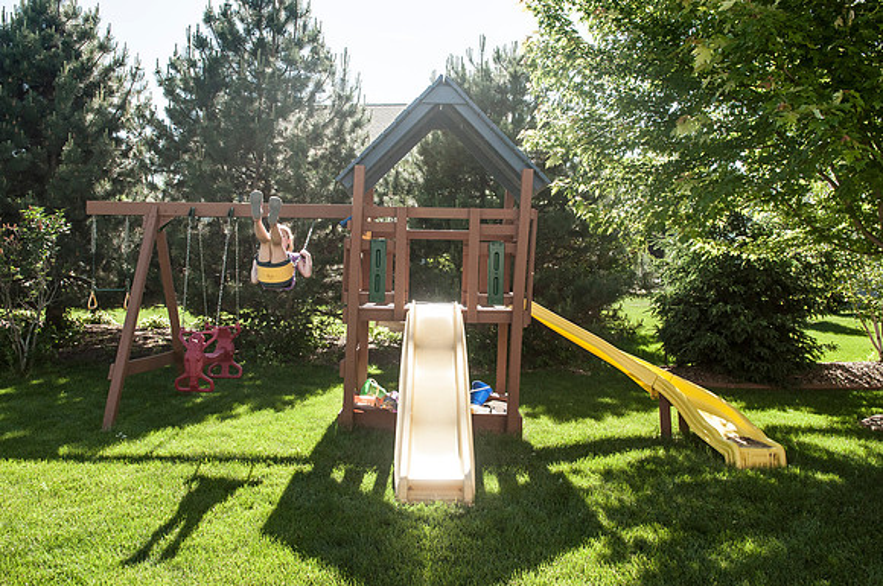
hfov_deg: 67.5
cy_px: 293
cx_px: 442
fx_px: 661
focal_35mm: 27
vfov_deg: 47.8
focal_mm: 18
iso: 400
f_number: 5
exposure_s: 1/2000
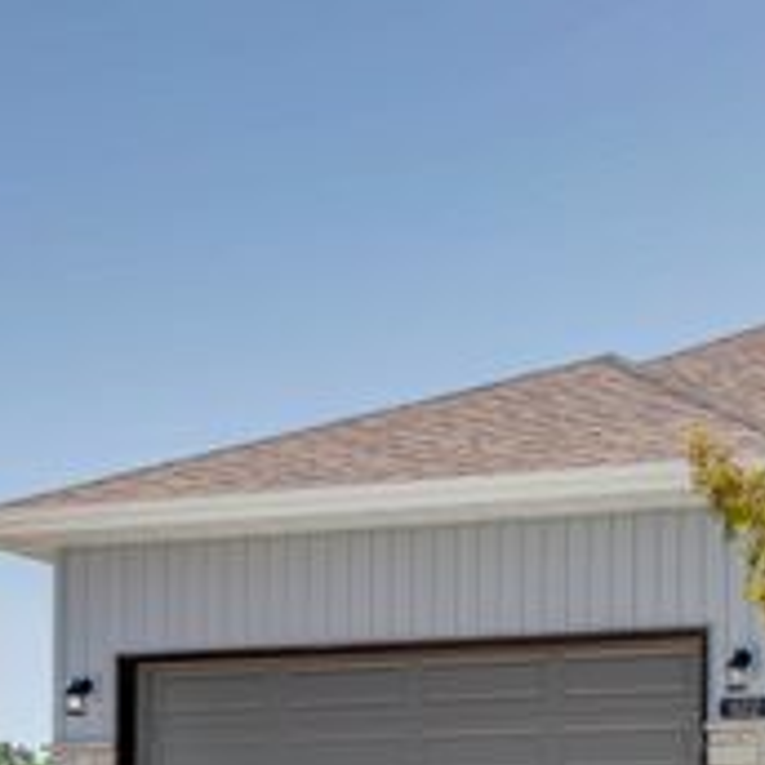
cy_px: 701
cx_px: 894
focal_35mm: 69
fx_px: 1725
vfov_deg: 24.2
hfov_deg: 23.1
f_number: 6.7
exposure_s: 1/180
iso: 100
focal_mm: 28
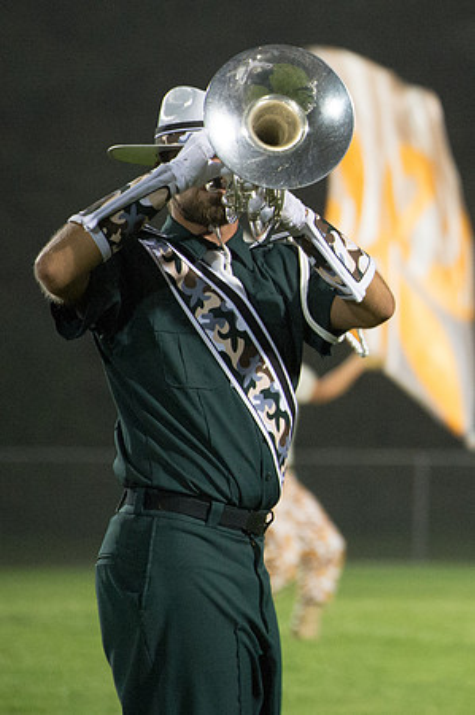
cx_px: 716
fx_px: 7622
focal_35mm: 384
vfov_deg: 5.4
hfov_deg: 3.6
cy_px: 226
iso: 4500
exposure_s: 1/160
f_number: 5
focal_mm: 185
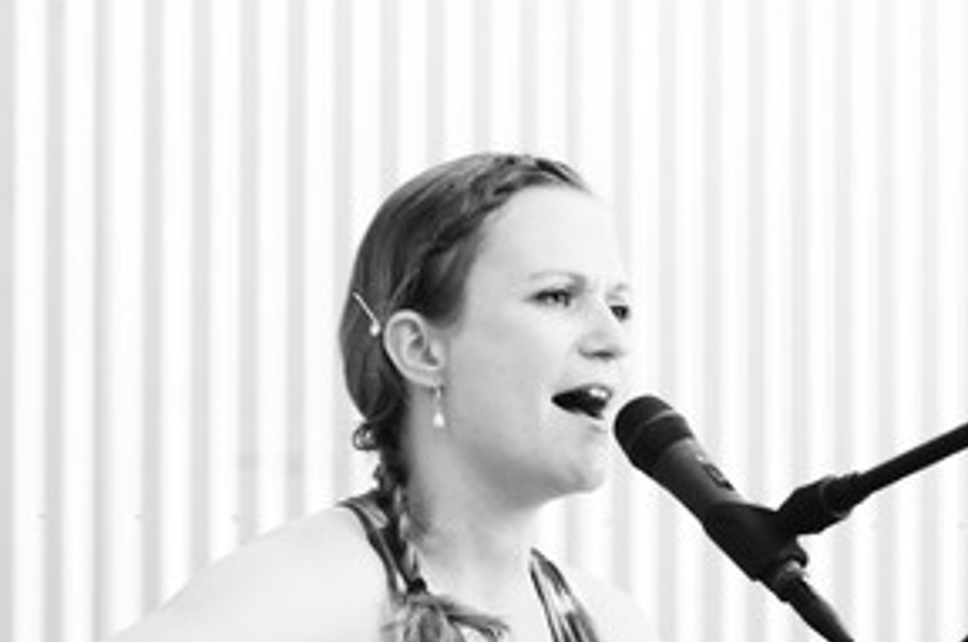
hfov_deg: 20.0
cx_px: 539
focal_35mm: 102
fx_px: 2738
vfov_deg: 13.2
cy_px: 655
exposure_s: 1/30
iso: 2000
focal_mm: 26
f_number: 4.5
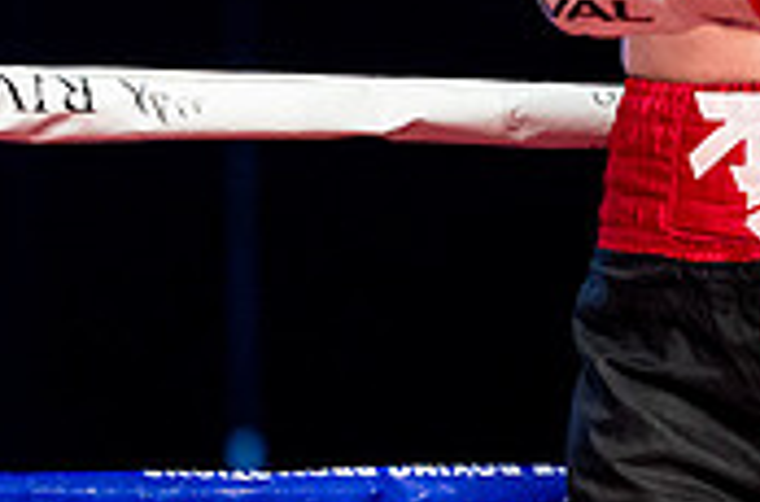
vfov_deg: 3.4
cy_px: -213
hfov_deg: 5.1
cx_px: 939
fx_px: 8443
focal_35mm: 401
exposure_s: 1/1000
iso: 4000
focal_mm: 96
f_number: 2.8
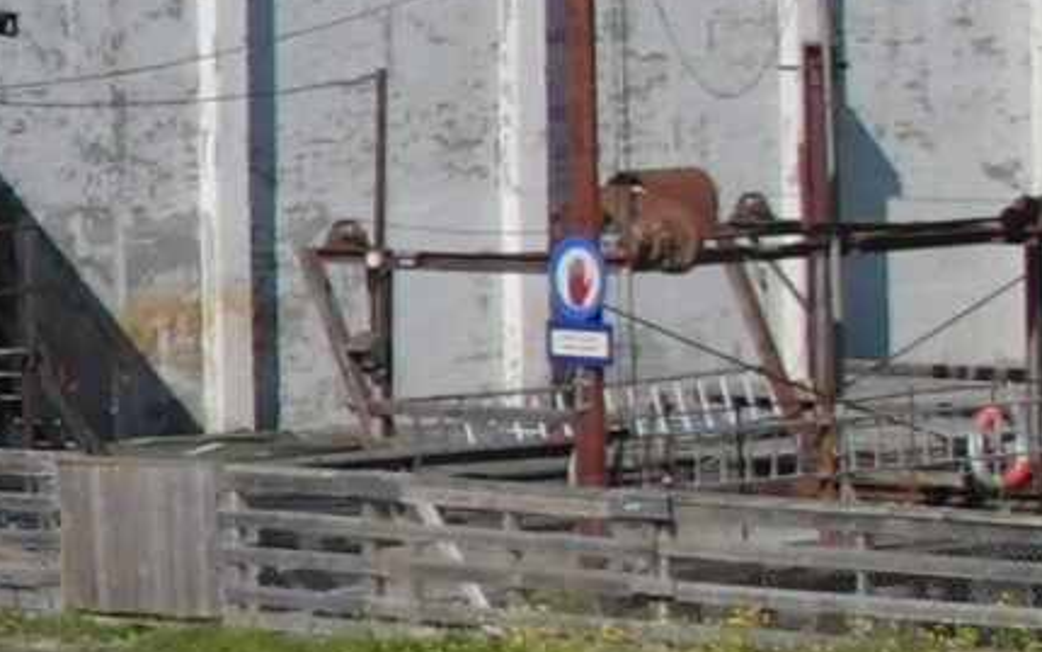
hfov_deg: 8.6
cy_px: 356
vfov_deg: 5.8
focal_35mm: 227
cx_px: -1296
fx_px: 6448
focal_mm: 7.3
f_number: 8.4
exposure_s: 1/500
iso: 100
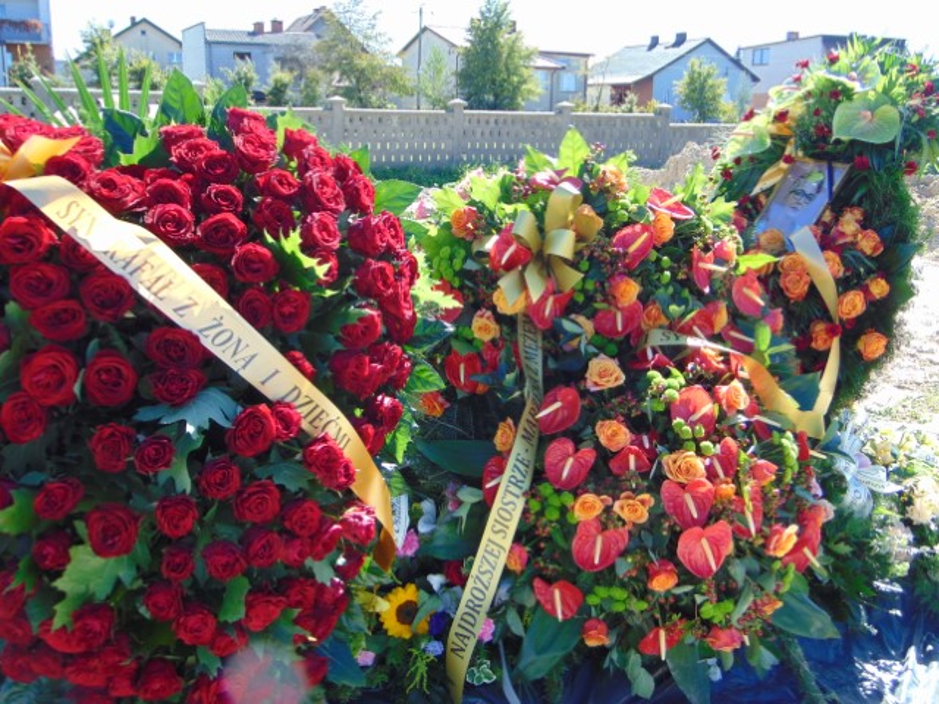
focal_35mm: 35
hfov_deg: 52.6
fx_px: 949
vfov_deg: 40.7
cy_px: 352
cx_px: 470
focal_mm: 6.3
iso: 80
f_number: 3.2
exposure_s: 1/250
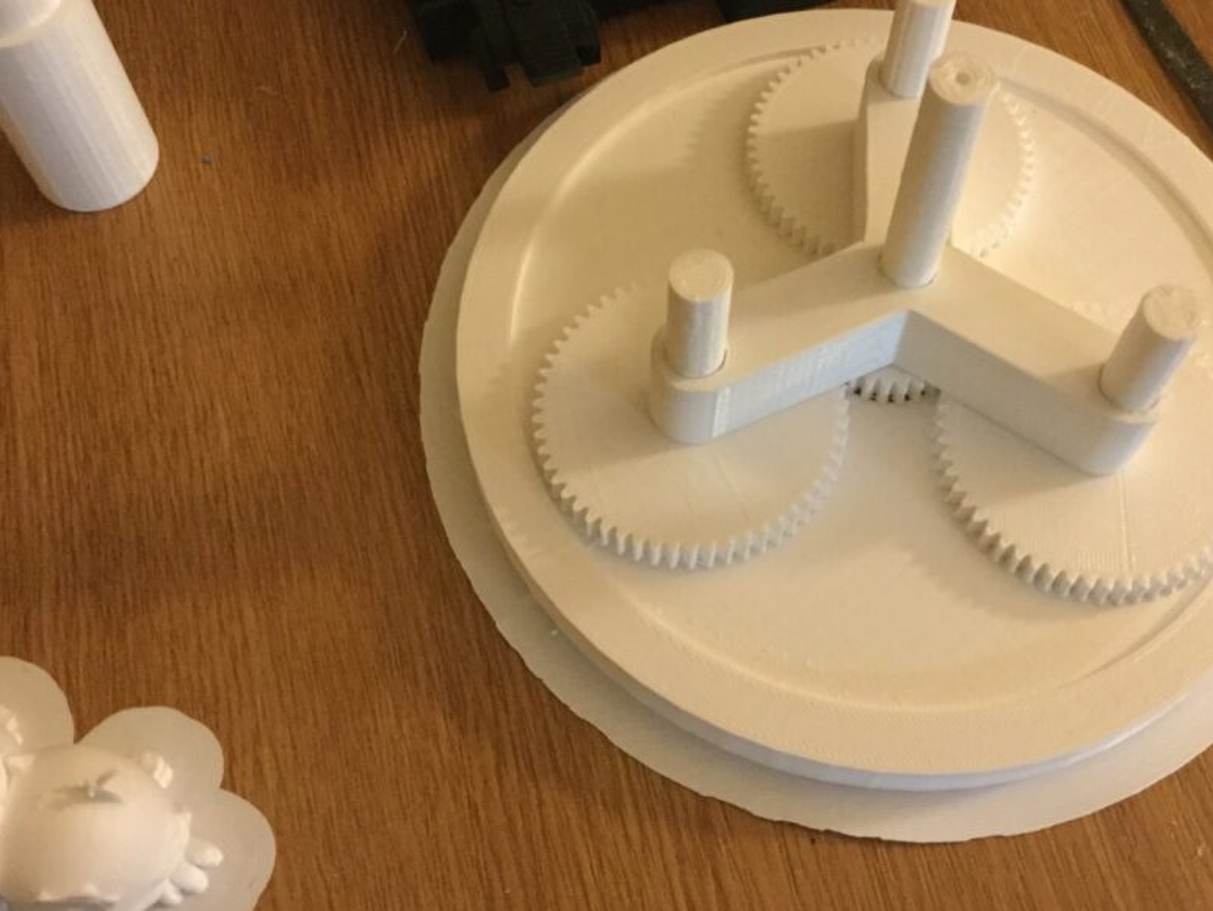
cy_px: 364
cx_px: 713
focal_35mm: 41
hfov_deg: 45.6
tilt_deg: -63.1
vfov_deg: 35.0
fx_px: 1437
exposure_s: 1/17
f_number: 2.4
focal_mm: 3.3
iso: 400
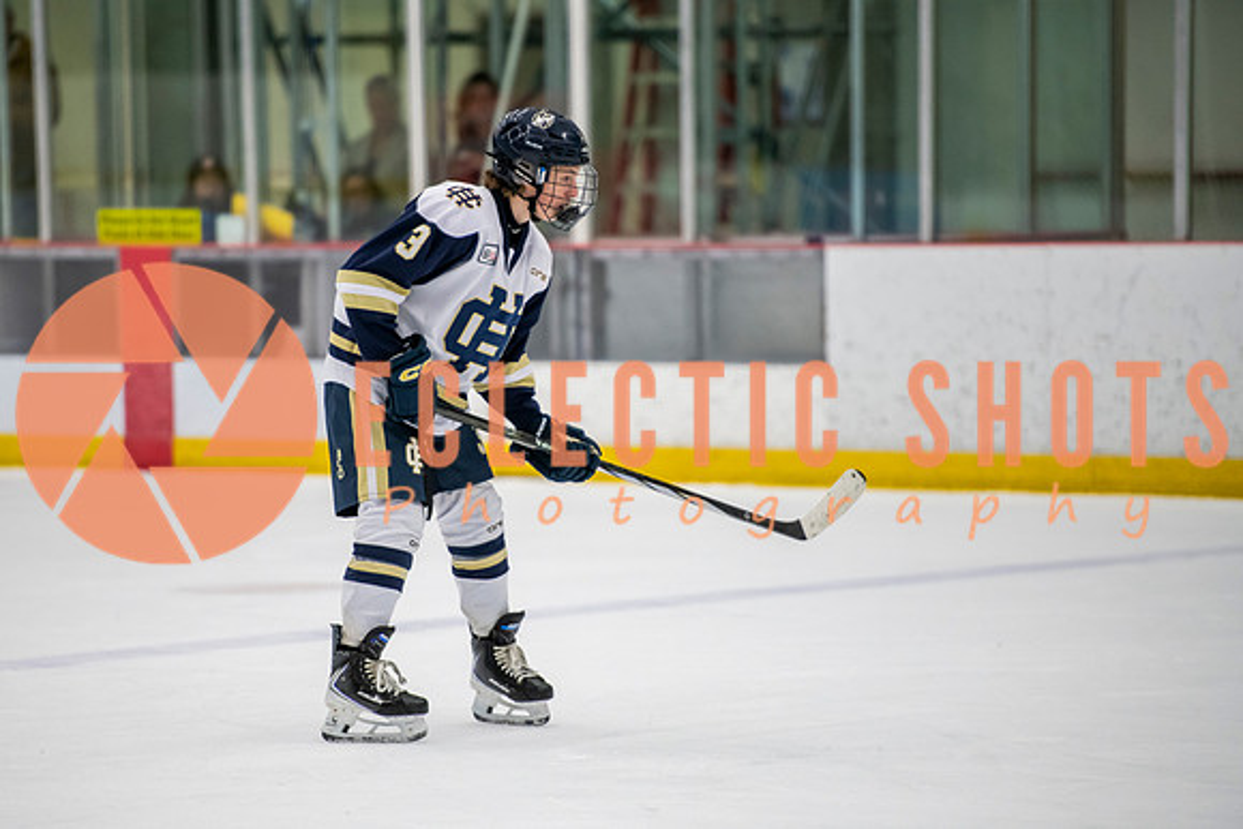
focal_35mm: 231
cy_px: 414
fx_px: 7985
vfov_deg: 5.9
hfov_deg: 8.9
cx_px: 525
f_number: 3.2
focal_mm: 200
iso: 2000
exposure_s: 1/640
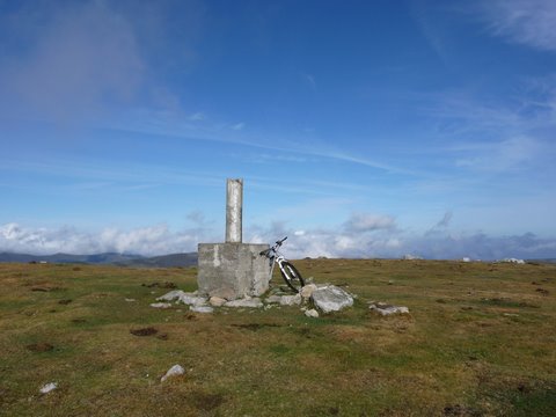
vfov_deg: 46.8
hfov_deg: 60.0
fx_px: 482
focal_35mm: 30
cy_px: 208
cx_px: 278
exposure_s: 1/400
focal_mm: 5
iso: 100
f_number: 8
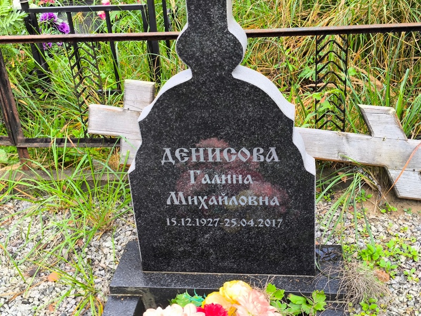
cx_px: 210
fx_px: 608
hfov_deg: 38.2
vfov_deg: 29.1
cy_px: 158
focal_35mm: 50
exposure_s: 1/133
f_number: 1.7
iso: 50
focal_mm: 4.71
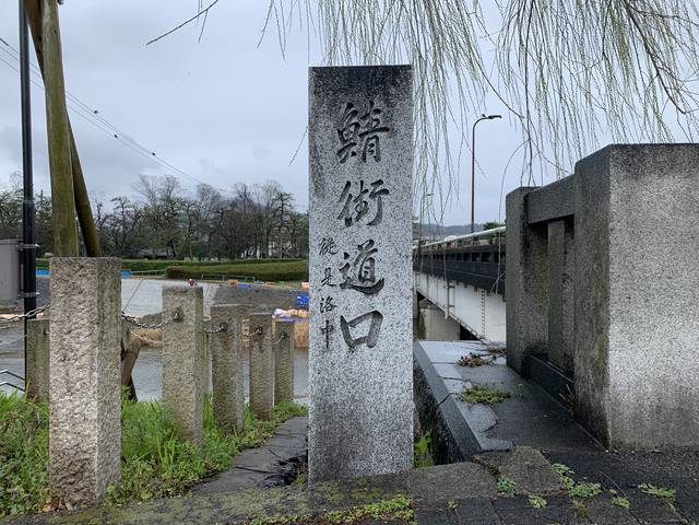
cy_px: 262
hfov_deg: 67.3
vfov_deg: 53.1
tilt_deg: +2.0
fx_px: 525
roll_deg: -0.6
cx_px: 350
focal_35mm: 26
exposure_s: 1/981
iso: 25
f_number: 1.8
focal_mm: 4.25
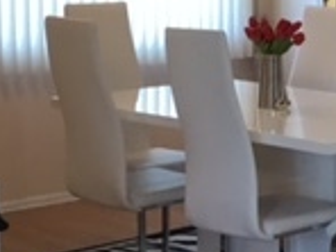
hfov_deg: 13.8
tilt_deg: -6.2
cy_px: 66
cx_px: 499
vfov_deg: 11.0
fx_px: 1301
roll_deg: -0.3
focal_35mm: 134
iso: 64
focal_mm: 3.3
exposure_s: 1/30
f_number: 2.4
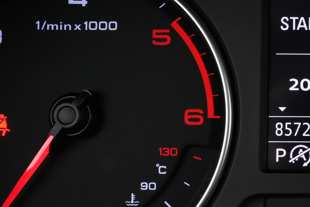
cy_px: 86
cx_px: 351
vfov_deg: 16.4
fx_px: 715
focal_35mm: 83
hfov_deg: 22.9
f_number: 8
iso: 1000
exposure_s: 1/40
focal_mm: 18
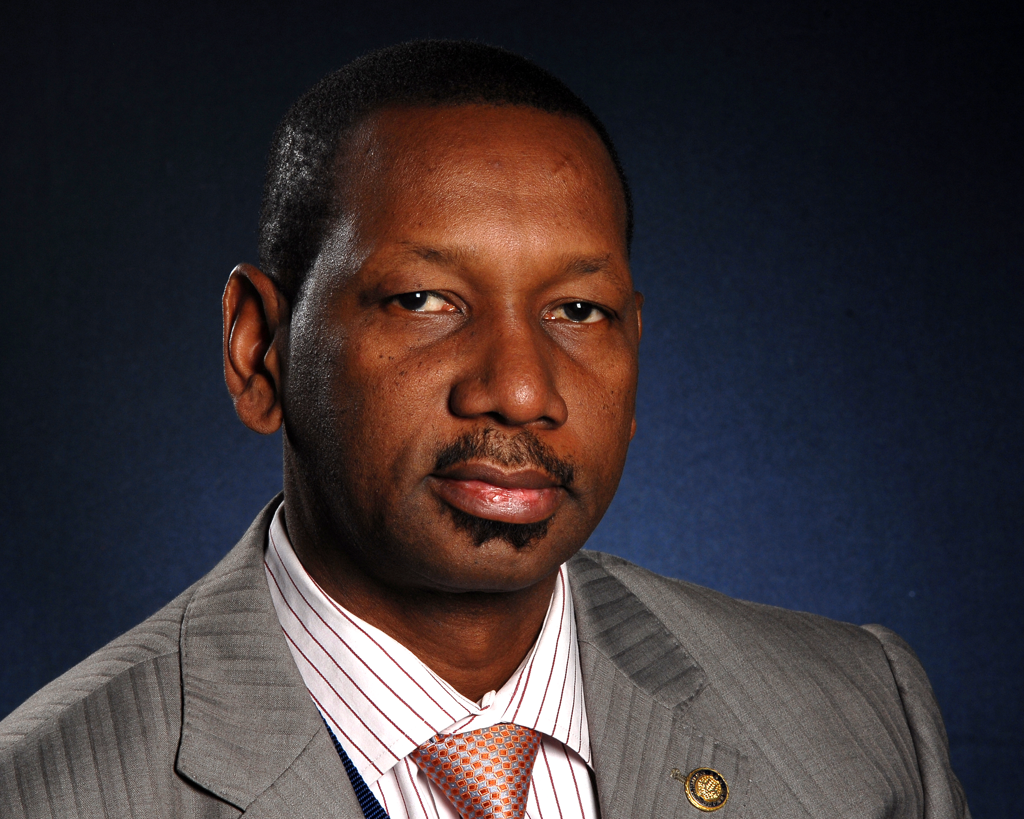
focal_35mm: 229
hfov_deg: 8.5
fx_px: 6927
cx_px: 495
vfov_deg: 6.8
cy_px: 411
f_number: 16
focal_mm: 135
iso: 160
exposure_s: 1/125
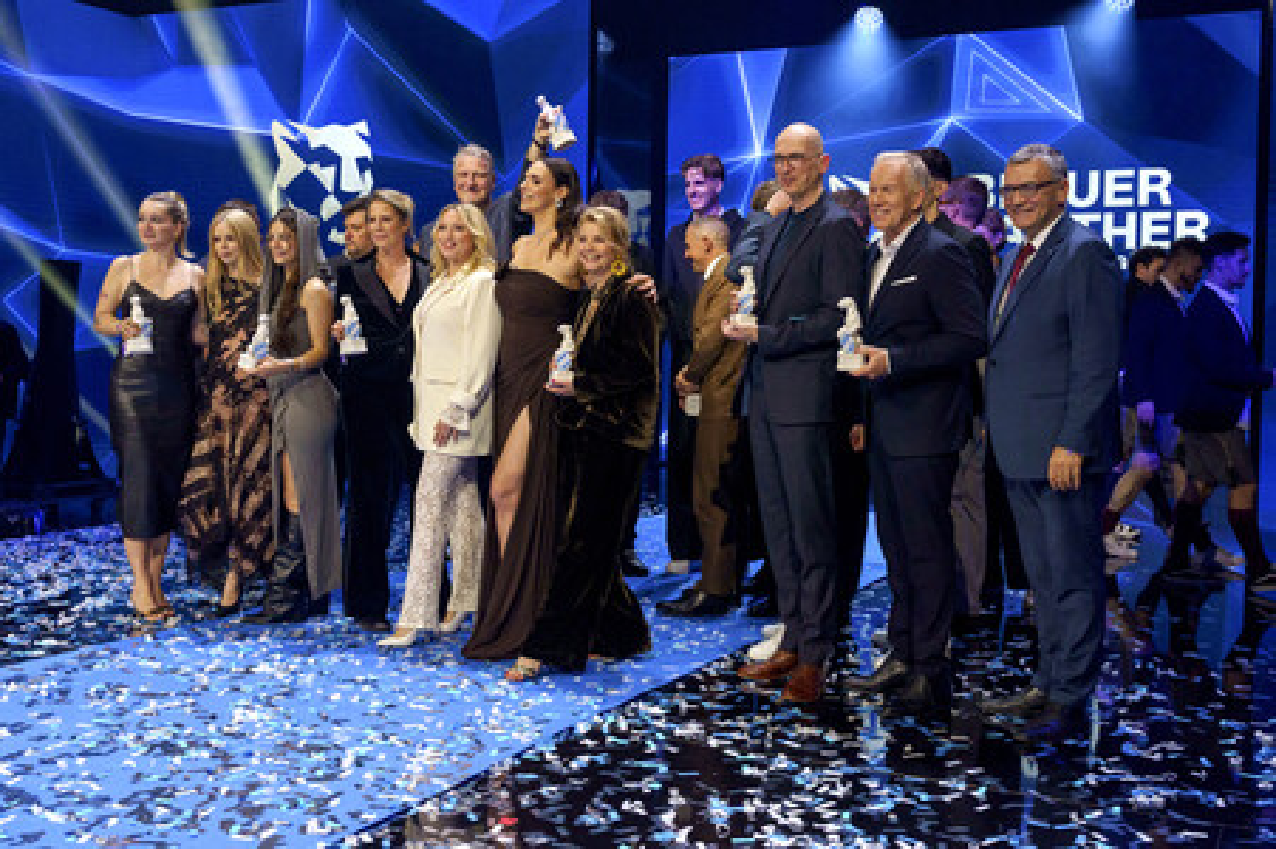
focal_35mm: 35
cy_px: 424
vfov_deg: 37.8
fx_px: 1240
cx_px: 638
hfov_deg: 54.5
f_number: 5.6
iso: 3200
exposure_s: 1/250
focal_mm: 35
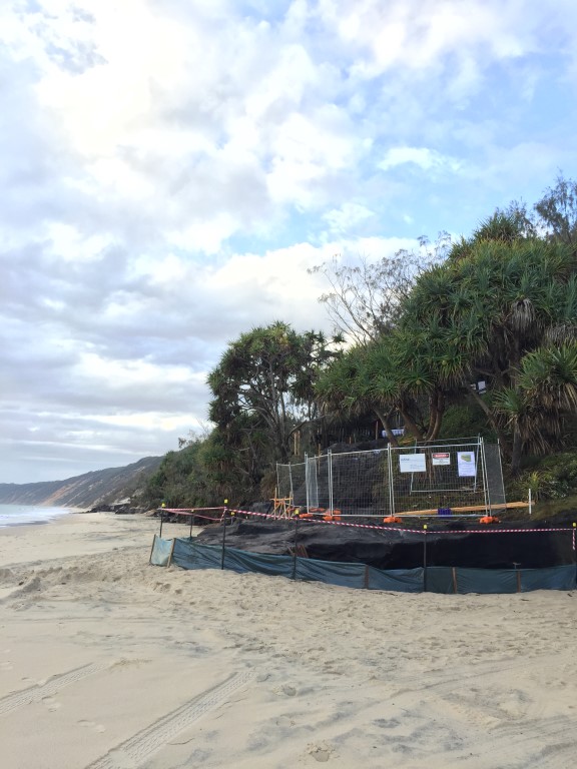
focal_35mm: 29
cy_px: 384
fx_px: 645
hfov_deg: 48.2
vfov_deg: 61.7
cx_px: 288
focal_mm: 4.15
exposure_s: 1/202
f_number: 2.2
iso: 32
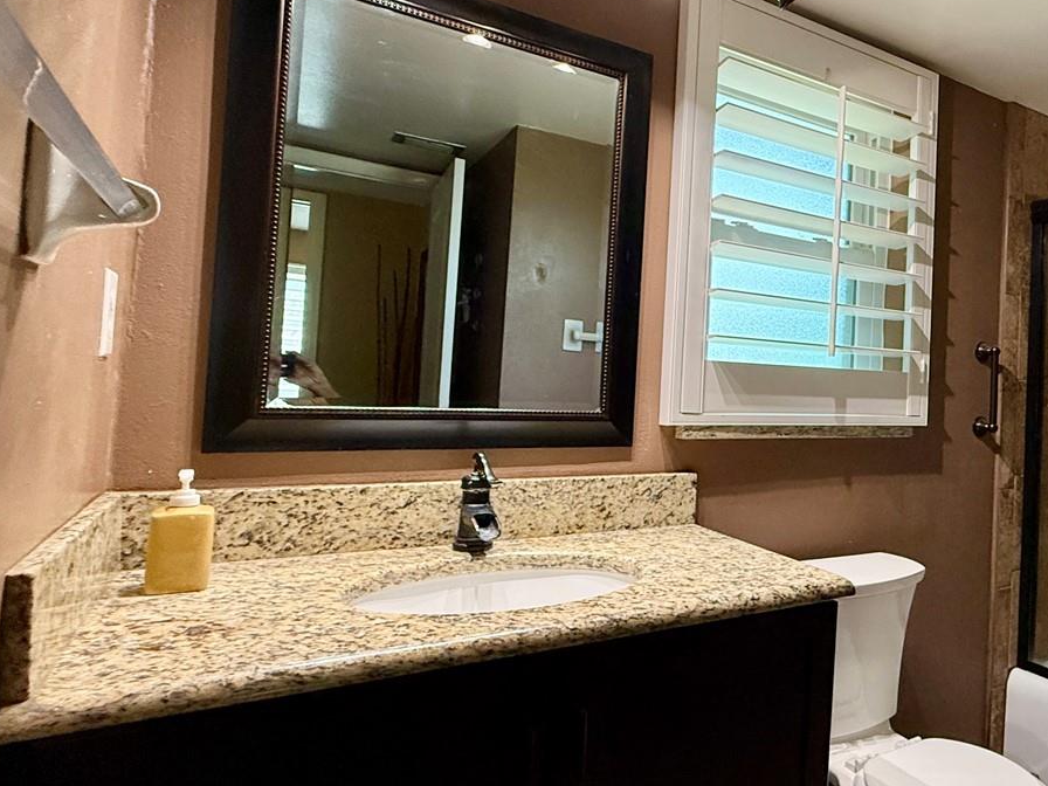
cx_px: 850
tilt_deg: +3.0
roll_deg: -2.0
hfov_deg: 63.0
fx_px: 757
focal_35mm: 25
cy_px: 366
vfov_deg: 54.8
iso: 320
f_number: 2.2
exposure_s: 1/99
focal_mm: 2.22
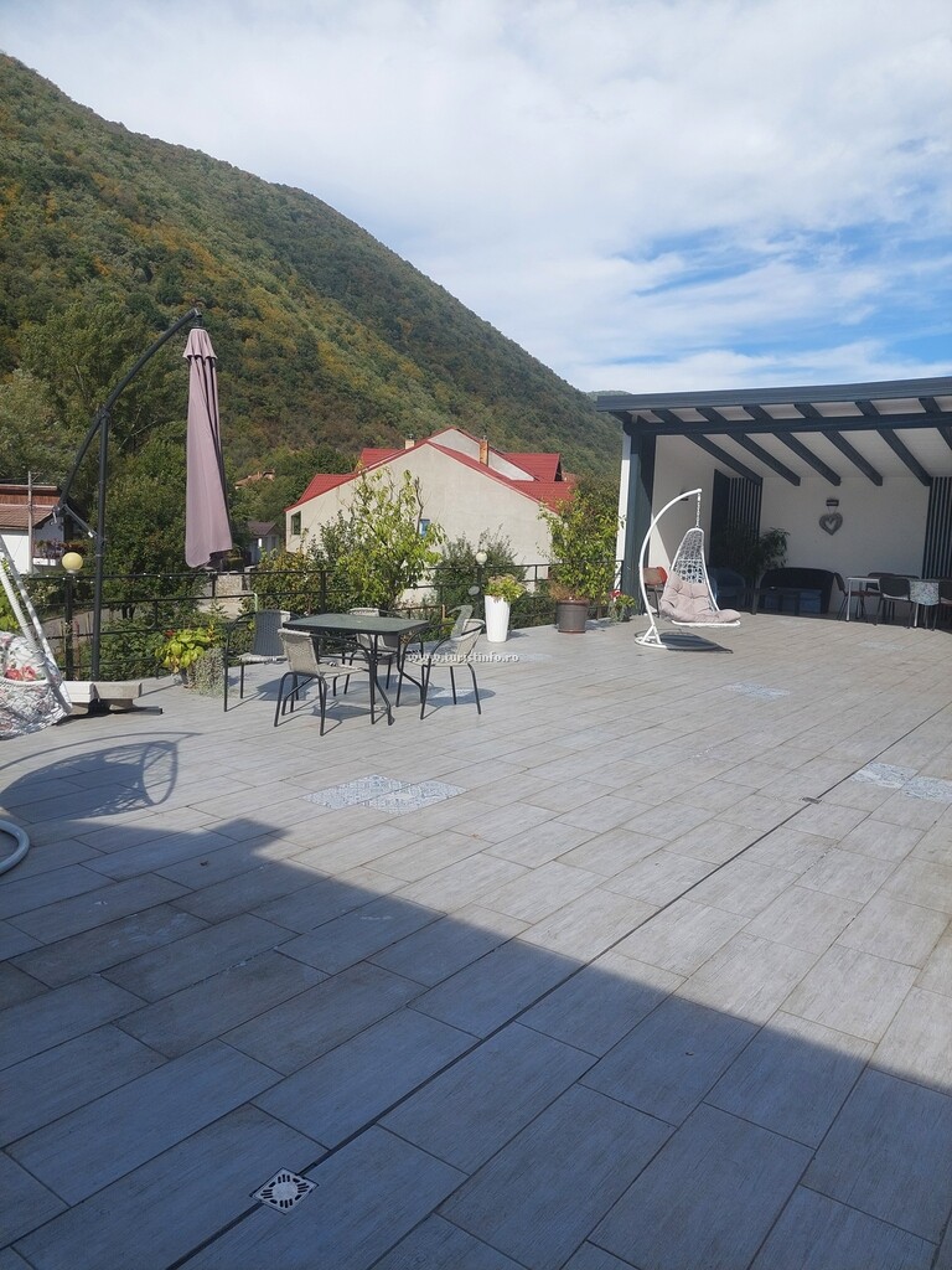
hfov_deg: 54.9
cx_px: 476
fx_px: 917
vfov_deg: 69.4
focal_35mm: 25
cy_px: 635
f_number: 1.8
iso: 40
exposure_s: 1/1576
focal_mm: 5.23
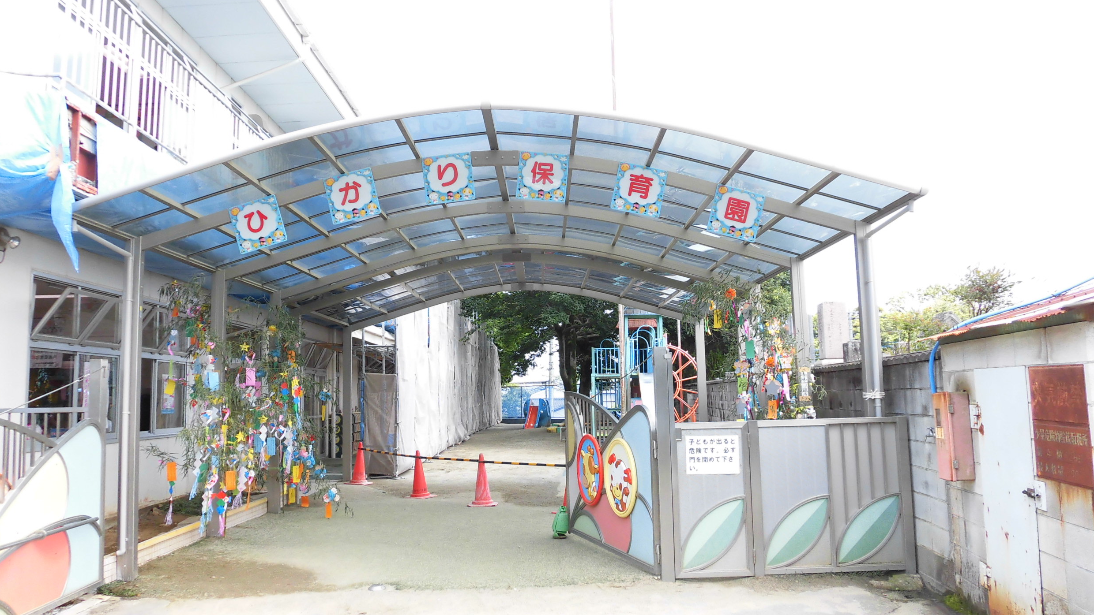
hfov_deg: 69.9
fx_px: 783
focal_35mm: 27
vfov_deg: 42.9
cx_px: 538
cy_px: 298
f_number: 3.1
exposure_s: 1/160
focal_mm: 4.3
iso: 100
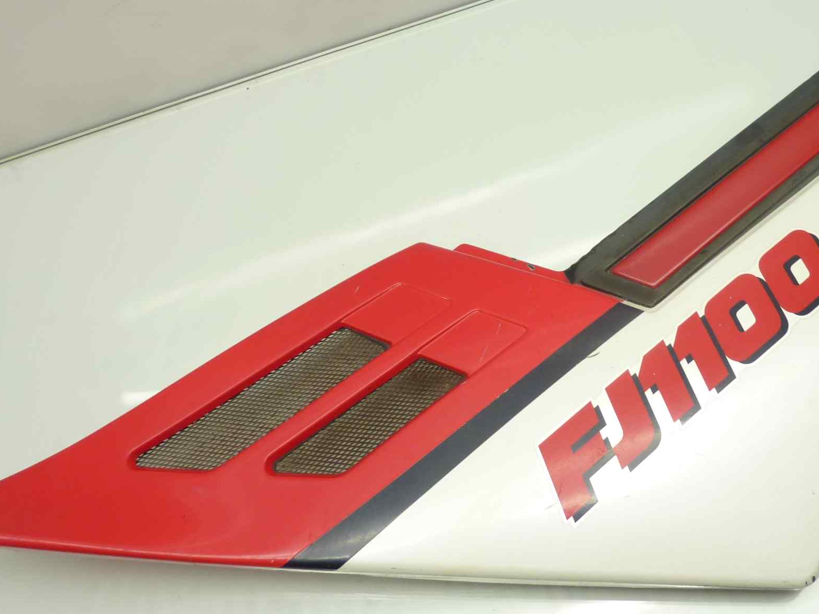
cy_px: 238
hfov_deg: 45.3
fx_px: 970
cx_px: 527
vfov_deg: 35.0
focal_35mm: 41
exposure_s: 1/15
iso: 80
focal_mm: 4.1
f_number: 3.3
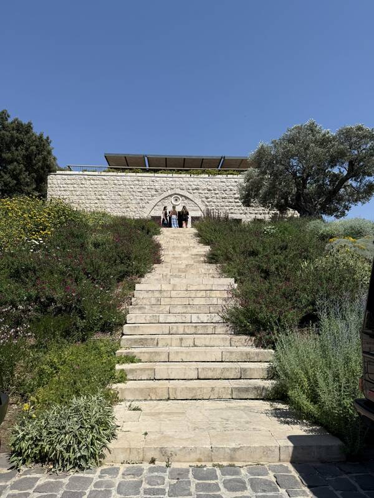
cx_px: 187
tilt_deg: +5.4
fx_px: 346
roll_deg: -2.8
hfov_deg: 56.8
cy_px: 249
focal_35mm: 24
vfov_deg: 71.6
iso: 80
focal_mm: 6.76
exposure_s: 1/6711
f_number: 1.78
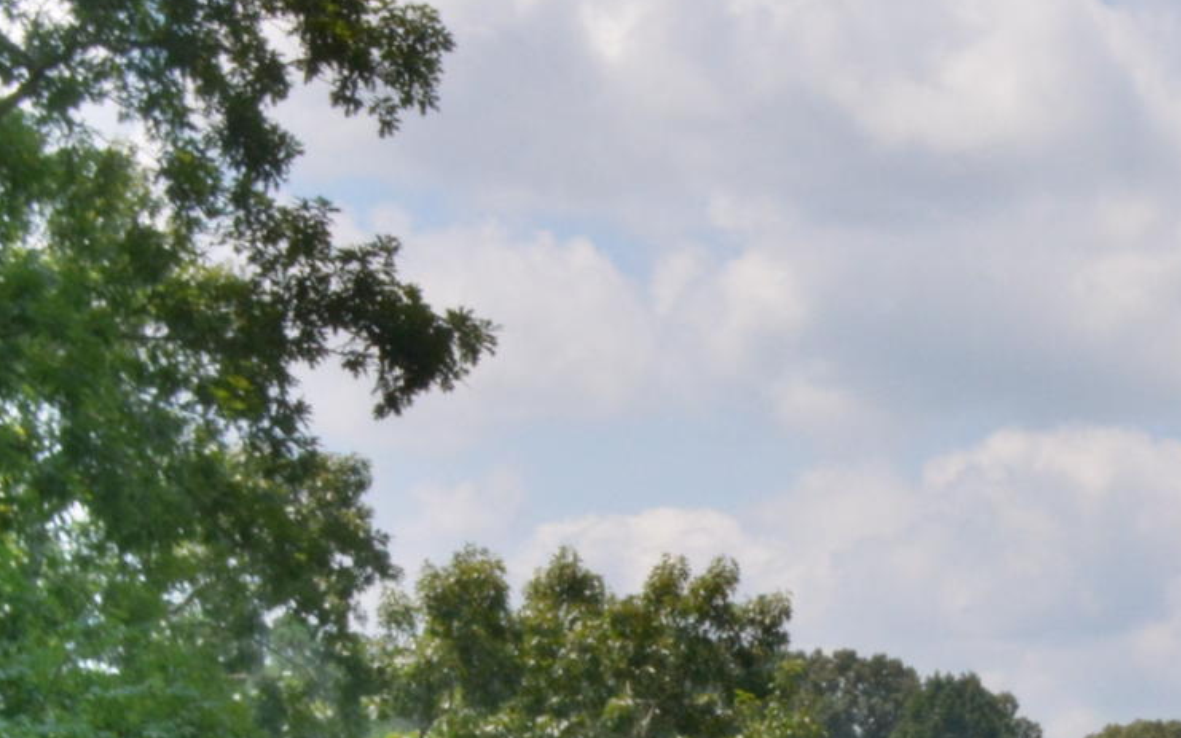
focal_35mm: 161
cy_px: 1433
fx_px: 5182
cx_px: 1903
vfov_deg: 7.8
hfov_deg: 12.2
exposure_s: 1/160
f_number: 20
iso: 1000
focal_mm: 26
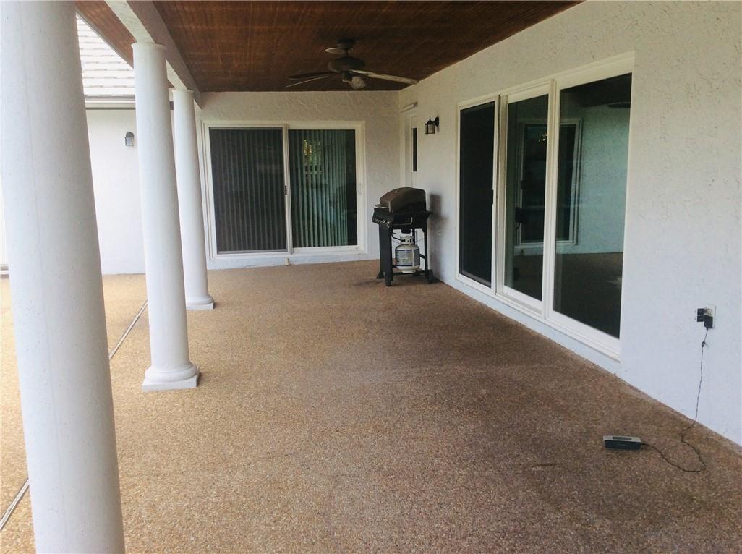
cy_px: 277
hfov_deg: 56.9
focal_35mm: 32
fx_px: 685
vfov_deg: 44.0
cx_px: 371
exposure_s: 1/167
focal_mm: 3.3
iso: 32
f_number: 2.4
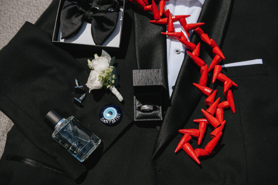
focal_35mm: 36
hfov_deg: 53.2
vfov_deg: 36.8
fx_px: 278
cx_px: 139
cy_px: 92
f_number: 4
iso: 100
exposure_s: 1/2000
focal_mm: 36
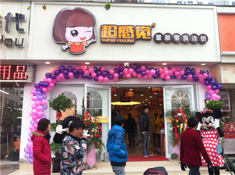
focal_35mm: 35
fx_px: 237
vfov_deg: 40.6
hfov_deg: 52.7
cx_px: 118
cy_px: 88
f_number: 2.8
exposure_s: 1/126
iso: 80
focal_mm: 3.85
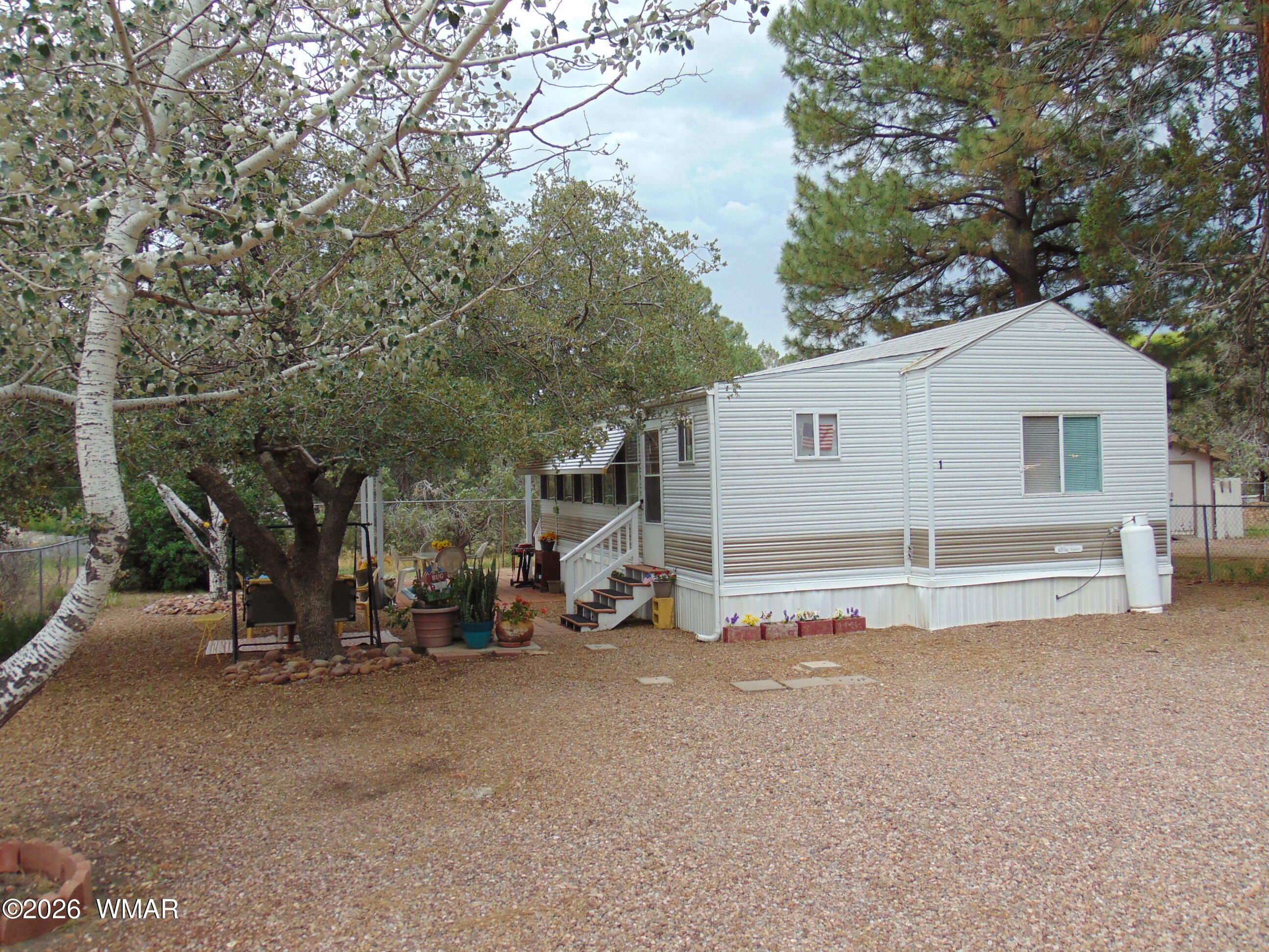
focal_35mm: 30
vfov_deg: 46.8
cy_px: 476
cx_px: 634
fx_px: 1100
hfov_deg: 60.0
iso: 80
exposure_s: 1/80
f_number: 3.1
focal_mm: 5.4
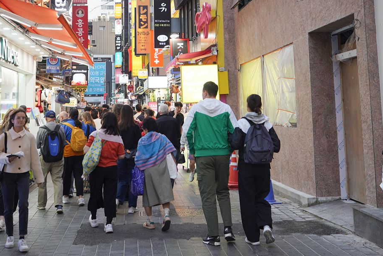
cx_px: 184
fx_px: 564
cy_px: 23
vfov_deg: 24.7
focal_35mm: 53
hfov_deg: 37.5
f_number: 3.2
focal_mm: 24
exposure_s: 1/100
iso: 100
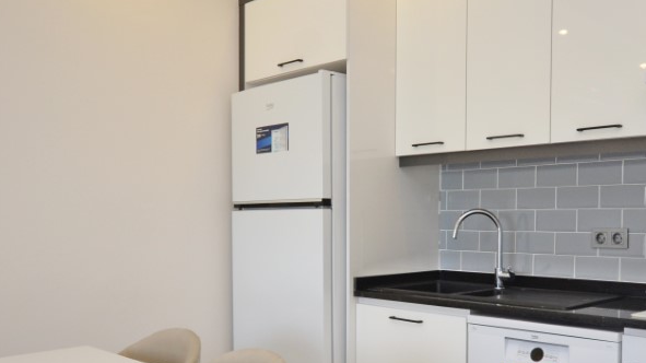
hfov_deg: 50.3
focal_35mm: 40
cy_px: 236
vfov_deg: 29.5
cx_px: 364
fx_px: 685
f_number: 4.5
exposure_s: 1/60
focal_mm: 13
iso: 640
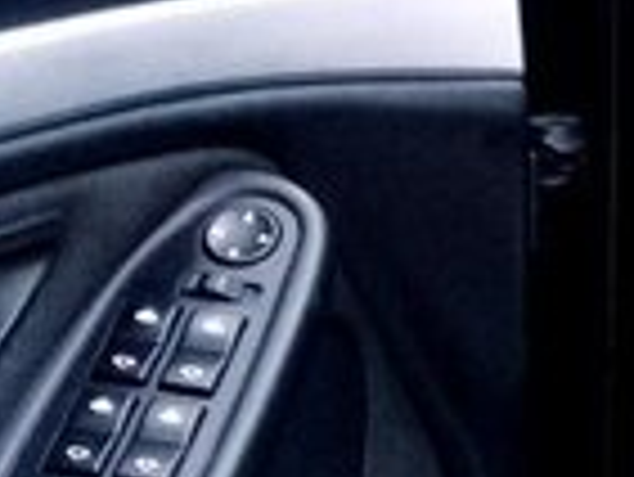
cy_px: -88
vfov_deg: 10.1
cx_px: 1214
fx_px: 2658
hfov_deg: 12.2
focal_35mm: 145
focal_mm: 3.3
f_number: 2.2
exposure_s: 1/33
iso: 125
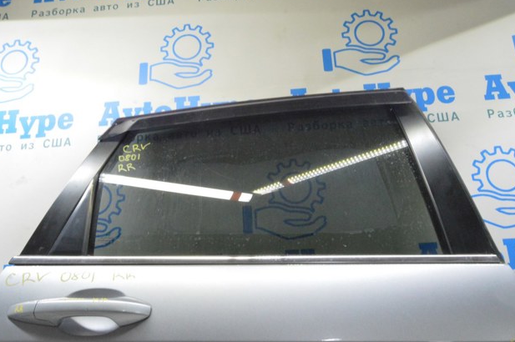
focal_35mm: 28
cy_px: 166
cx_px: 256
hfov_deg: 65.5
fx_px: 400
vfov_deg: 46.3
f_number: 20
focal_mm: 18
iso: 6400
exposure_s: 1/15
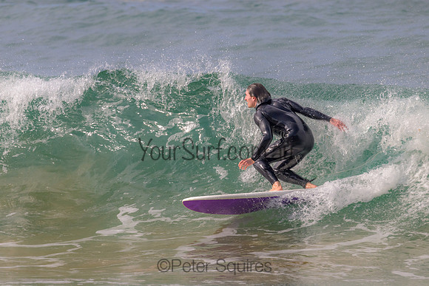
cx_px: 212
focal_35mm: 631
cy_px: 122
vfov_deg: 2.2
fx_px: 7519
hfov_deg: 3.3
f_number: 11
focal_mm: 550
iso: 900
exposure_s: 1/1250
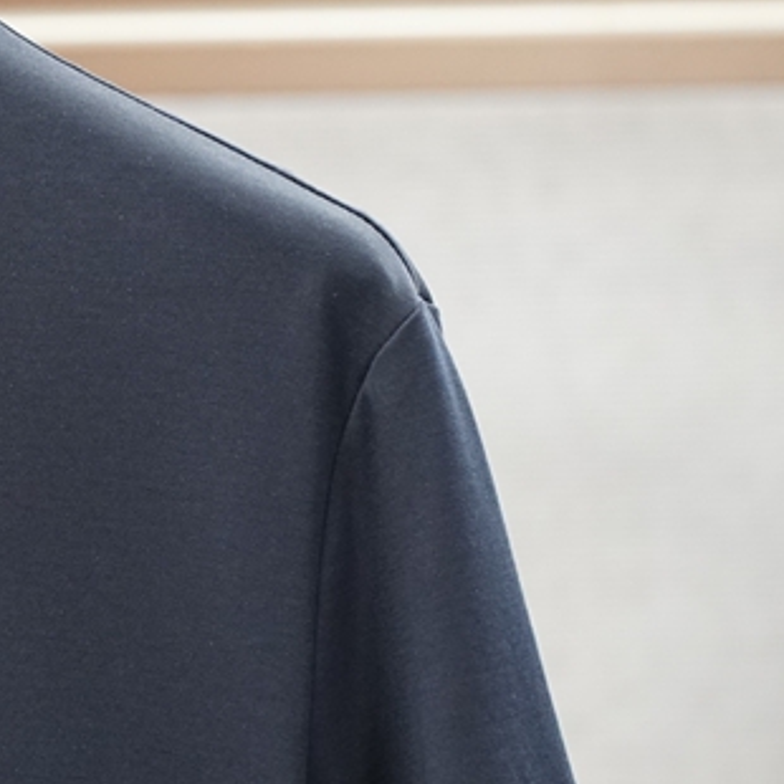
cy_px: 445
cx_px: -405
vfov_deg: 7.4
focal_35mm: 235
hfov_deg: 7.3
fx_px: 6034
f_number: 3.5
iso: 1000
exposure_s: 1/125
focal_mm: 53
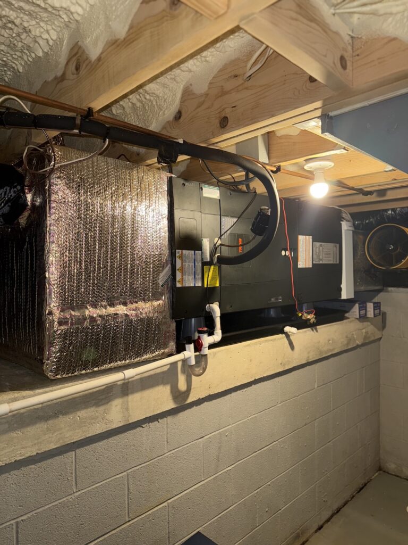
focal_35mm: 24
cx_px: 204
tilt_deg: +0.3
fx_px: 377
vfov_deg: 71.6
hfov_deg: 56.8
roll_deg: +0.8
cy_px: 272
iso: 80
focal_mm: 6.76
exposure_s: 1/23
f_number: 1.78
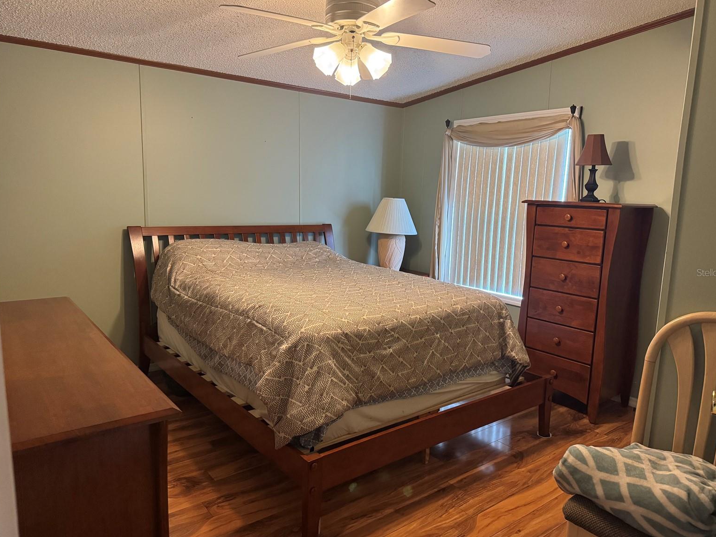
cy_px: 272
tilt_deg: -9.0
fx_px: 517
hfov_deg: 69.4
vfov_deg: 54.9
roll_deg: -1.8
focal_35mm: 25
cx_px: 368
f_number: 1.78
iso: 800
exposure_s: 1/60
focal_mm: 6.76
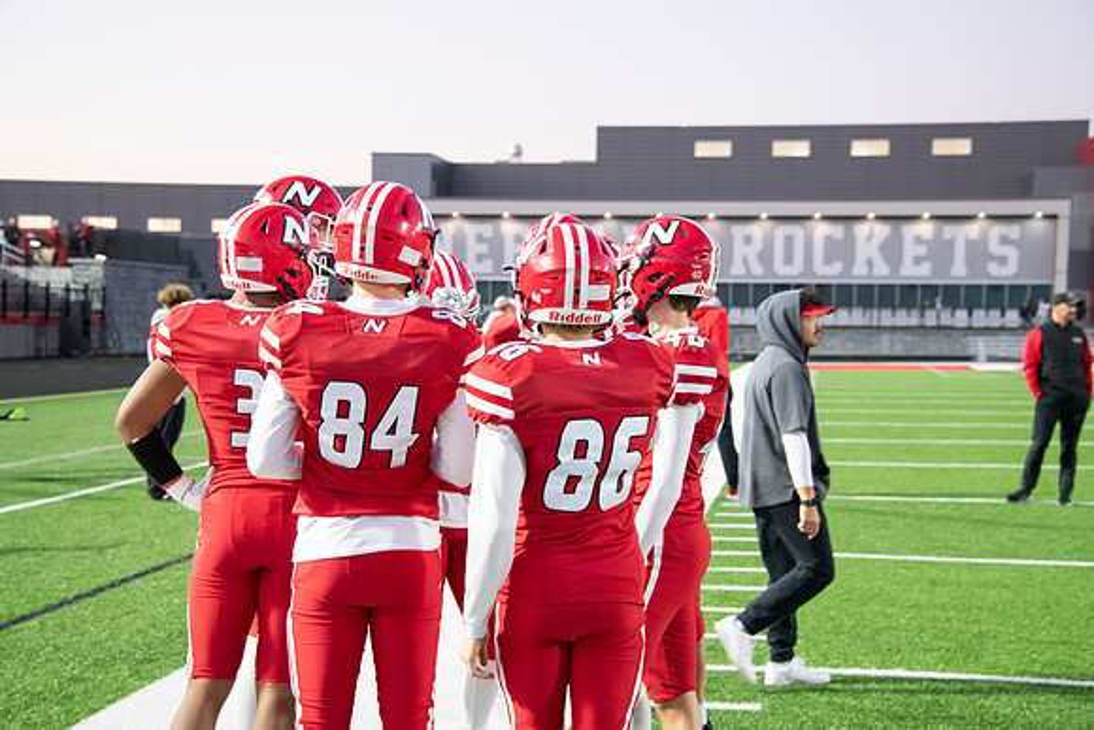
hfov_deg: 28.5
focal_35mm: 71
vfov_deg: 19.2
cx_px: 547
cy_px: 365
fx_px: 2156
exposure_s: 1/250
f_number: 5.6
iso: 8000
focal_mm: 68
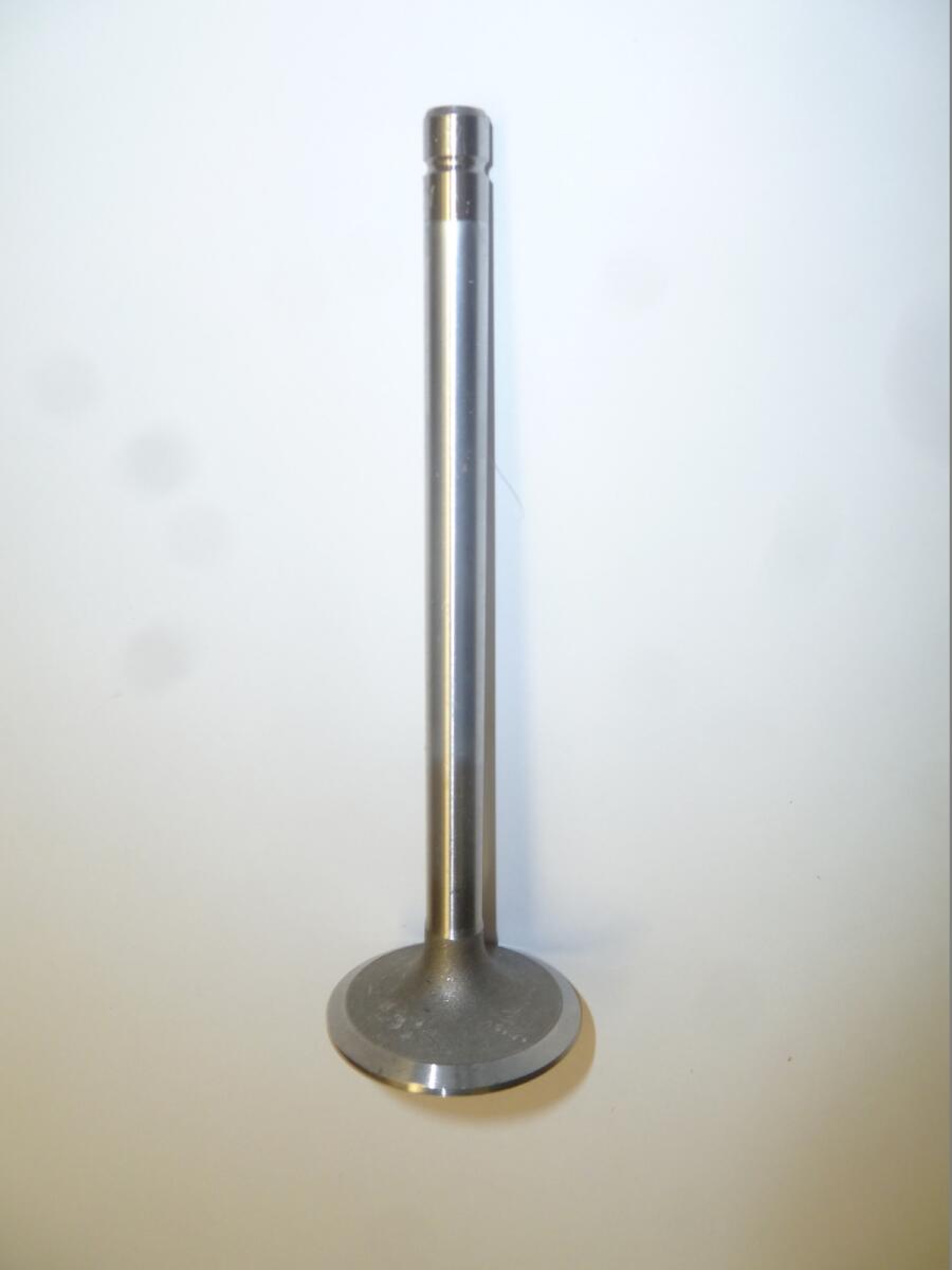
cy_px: 635
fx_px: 1027
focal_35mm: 28
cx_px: 476
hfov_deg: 49.7
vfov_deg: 63.4
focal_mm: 5
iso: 100
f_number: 3.3
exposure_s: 1/30
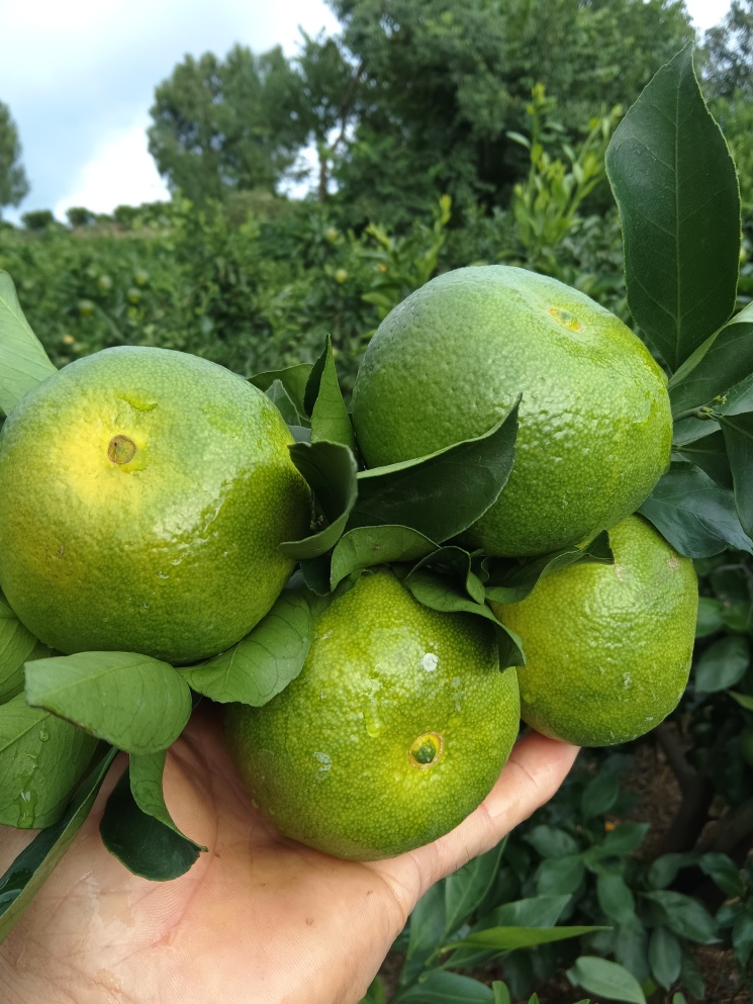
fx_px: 841
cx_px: 351
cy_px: 501
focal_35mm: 29
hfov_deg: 48.2
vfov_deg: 61.7
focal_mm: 3.66
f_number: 2.2
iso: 100
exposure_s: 1/182
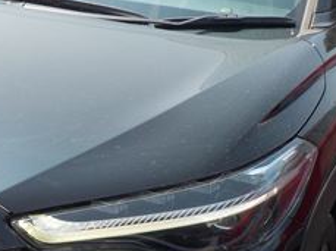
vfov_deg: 17.5
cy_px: 147
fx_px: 814
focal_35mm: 84
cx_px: 50
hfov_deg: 22.9
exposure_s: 1/640
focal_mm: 4.1
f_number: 3.3
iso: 125
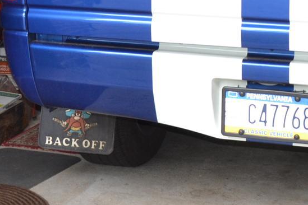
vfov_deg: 10.8
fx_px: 1052
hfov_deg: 16.6
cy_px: -89
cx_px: 205
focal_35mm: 123
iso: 400
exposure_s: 1/125
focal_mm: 22
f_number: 4
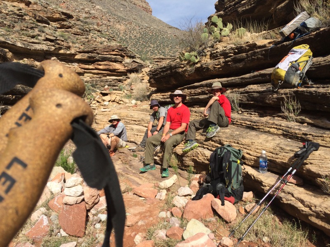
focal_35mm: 29
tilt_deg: -7.2
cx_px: 165
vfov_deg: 48.2
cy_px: 124
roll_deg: -0.1
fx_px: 276
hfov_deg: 61.7
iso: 32
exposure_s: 1/2160
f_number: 2.2
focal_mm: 4.15
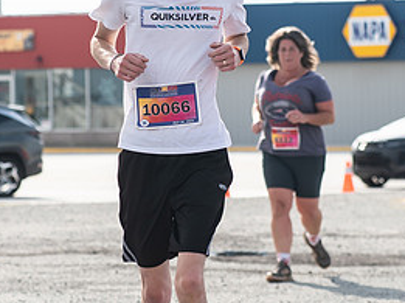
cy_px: 93
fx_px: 3143
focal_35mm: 269
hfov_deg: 7.4
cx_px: 163
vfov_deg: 5.5
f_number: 4.5
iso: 250
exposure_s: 1/2000
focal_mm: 82
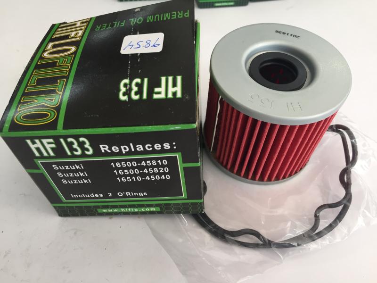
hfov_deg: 61.7
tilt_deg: -48.9
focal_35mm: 29
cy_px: 142
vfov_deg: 48.2
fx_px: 316
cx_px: 188
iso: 32
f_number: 2.2
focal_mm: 4.15
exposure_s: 1/30
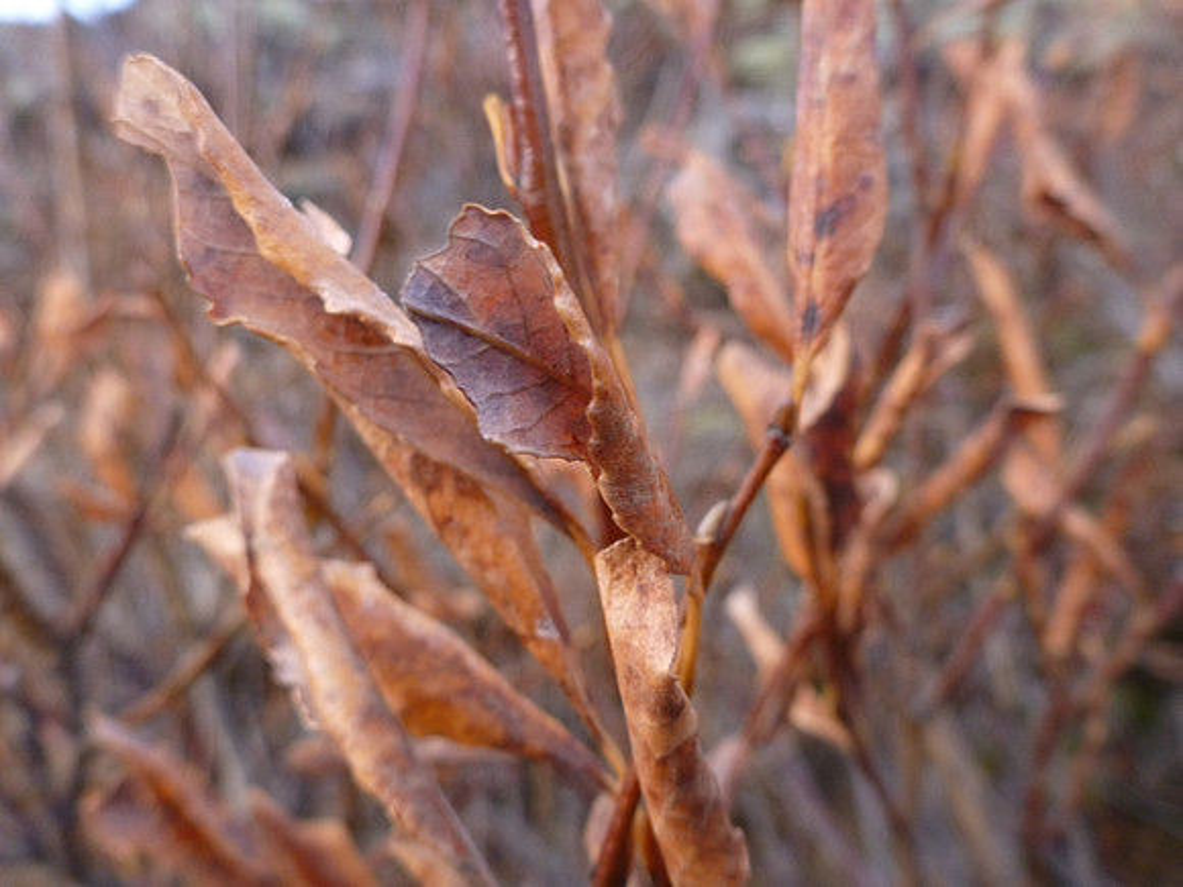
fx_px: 957
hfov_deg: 63.4
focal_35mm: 28
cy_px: 444
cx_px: 592
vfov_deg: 49.7
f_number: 3.3
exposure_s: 1/60
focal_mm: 4.9
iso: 250
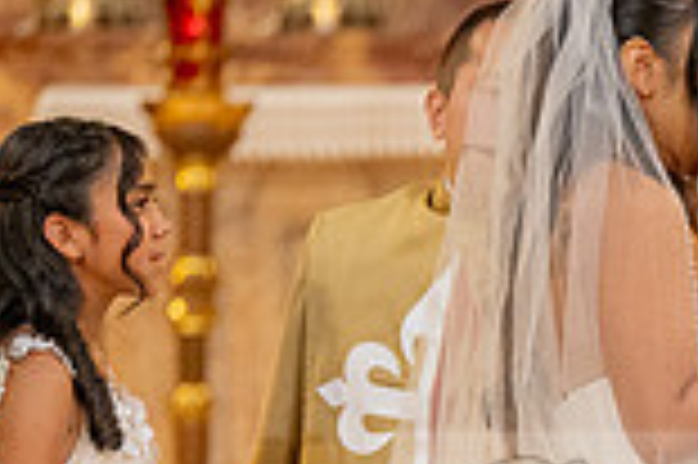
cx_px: 784
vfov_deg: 1.8
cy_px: 538
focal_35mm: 749
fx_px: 14507
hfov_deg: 2.8
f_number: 2.8
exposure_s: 1/200
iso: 2000
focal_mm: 200
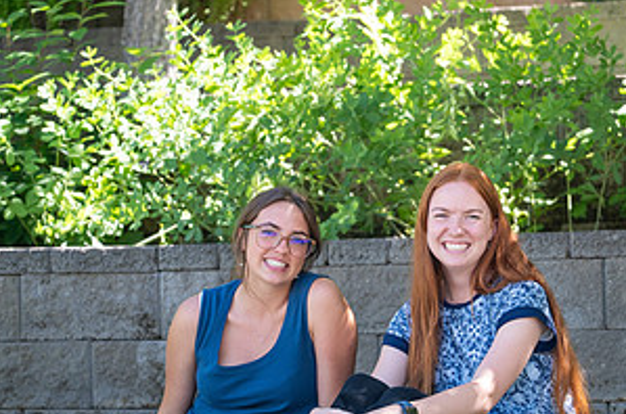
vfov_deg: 8.5
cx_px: 458
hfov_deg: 12.8
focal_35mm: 160
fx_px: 2776
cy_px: 212
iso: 400
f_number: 2.8
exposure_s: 1/640
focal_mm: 70
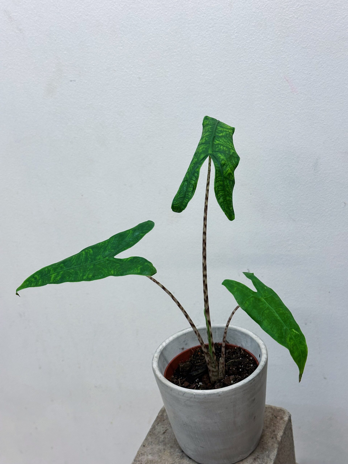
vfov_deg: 39.7
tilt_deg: -22.8
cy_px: 232
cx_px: 174
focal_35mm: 48
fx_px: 643
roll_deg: +8.3
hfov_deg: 30.3
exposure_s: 1/50
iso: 125
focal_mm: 6.86
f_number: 1.78
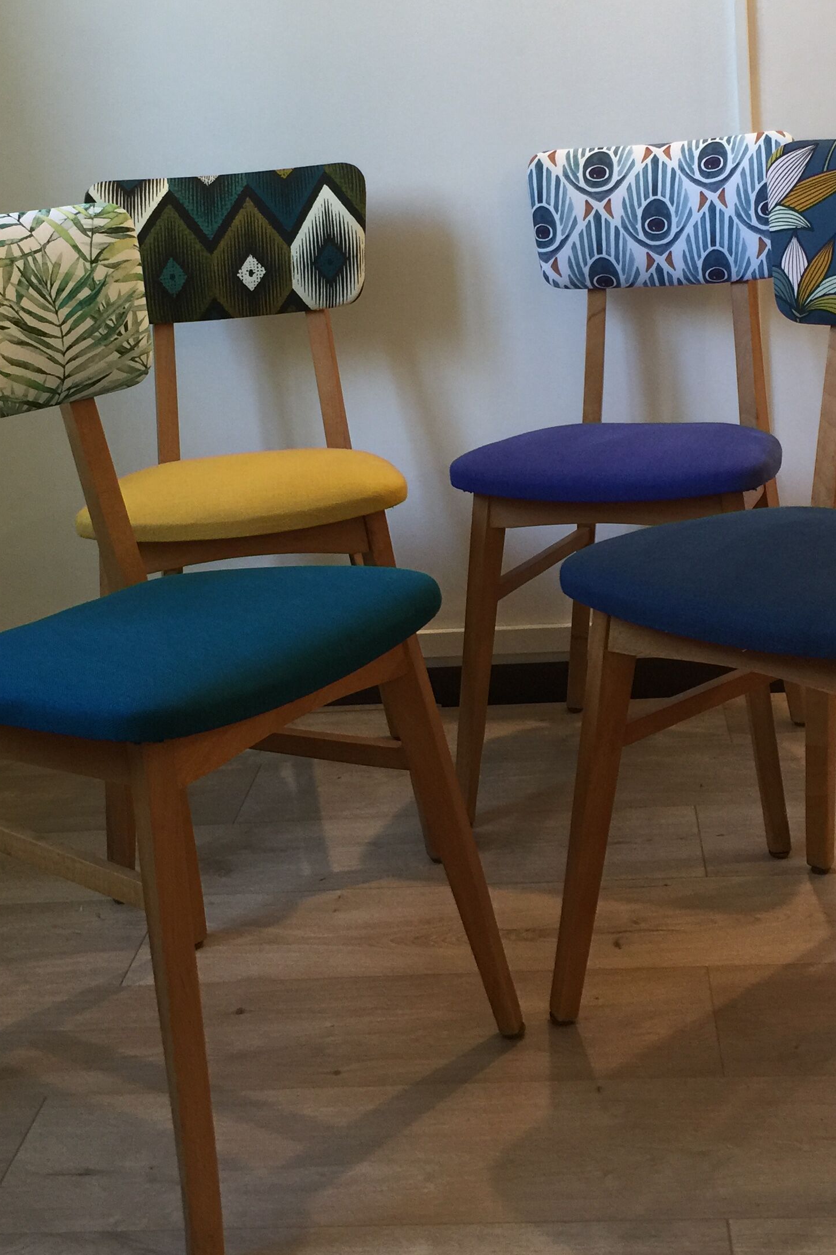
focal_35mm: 45
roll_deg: +4.0
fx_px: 1568
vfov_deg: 43.0
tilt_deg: -9.1
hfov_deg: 29.8
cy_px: 411
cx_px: 465
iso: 64
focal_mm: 4.15
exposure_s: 1/33
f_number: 2.2
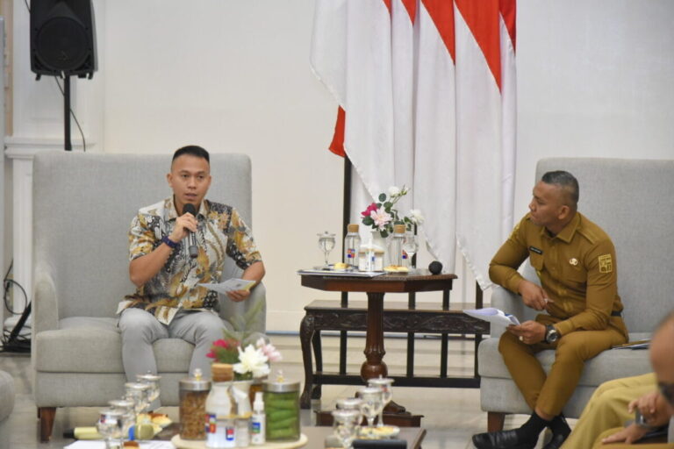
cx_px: 337
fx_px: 2246
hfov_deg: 17.1
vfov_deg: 11.4
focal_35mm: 120
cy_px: 224
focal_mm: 120
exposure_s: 1/200
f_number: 4.5
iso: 5000
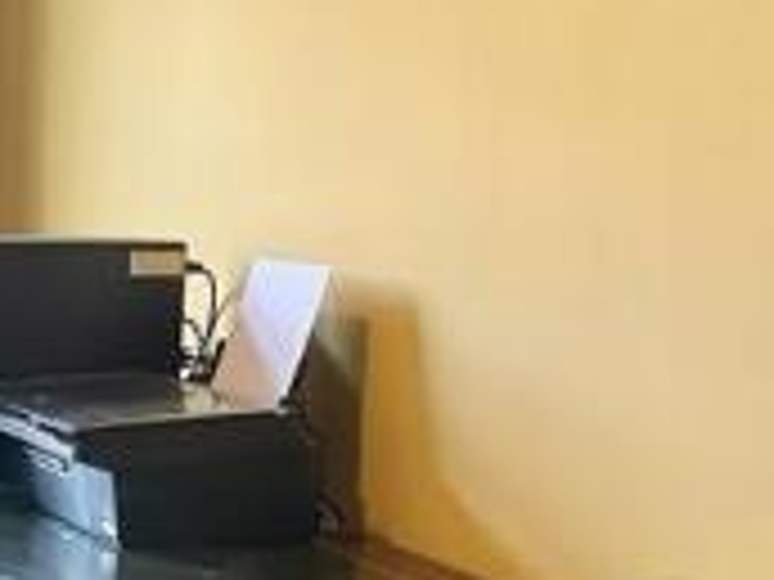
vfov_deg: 16.7
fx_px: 1968
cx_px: -286
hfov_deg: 20.0
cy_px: 384
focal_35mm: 88
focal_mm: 4.25
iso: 125
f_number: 1.8
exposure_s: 1/50
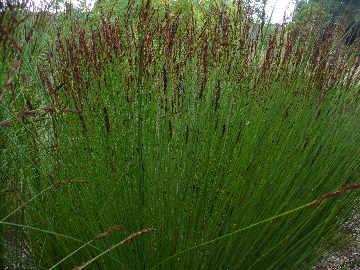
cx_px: 180
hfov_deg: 50.1
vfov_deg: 38.7
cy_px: 135
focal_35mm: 37
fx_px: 385
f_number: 2.8
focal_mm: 6.1
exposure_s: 1/250
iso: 100
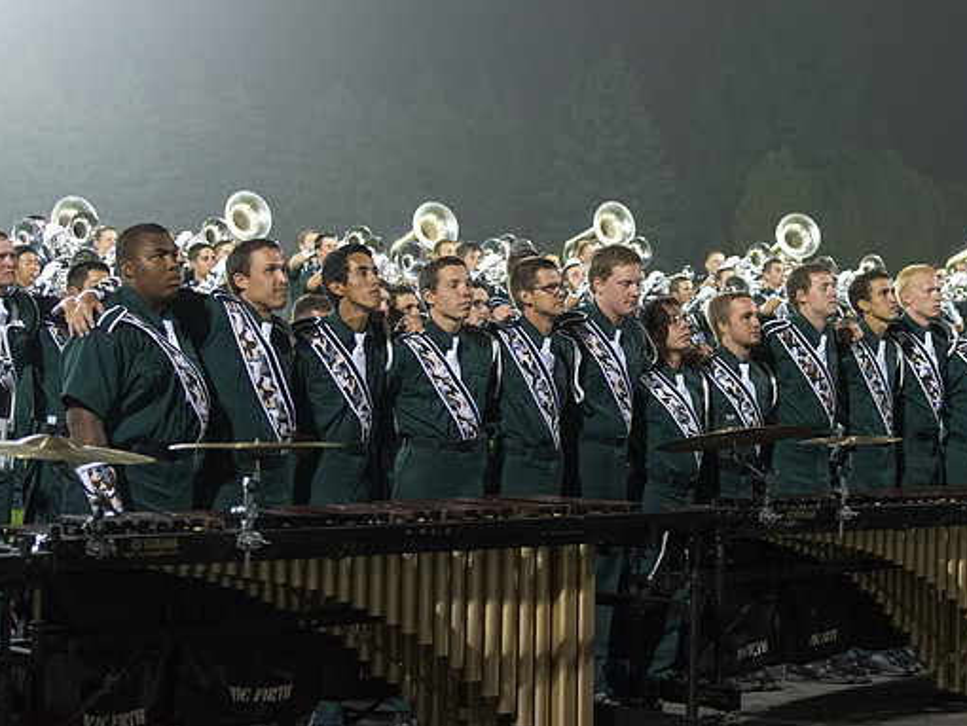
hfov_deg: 22.2
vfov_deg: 16.8
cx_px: 625
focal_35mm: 88
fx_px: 2459
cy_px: 337
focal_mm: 70
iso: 11400
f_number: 4.5
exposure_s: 1/160
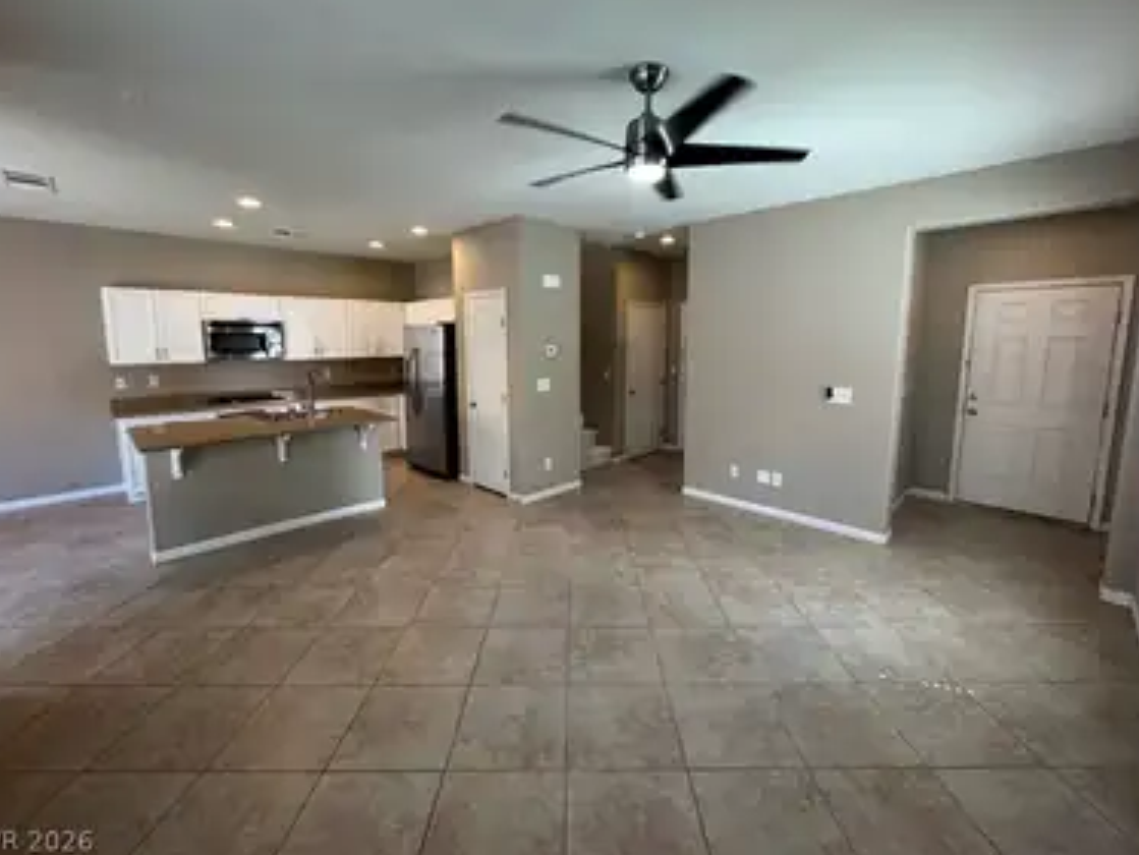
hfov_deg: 98.2
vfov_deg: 81.7
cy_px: 403
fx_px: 494
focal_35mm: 15
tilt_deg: -7.7
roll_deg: -0.4
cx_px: 574
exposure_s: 1/120
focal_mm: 2.22
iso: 160
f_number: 2.2
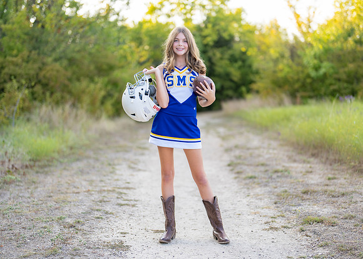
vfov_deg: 24.7
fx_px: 593
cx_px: 188
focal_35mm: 58
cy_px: 138
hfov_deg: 34.1
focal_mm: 50
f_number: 1.2
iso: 100
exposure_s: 1/800
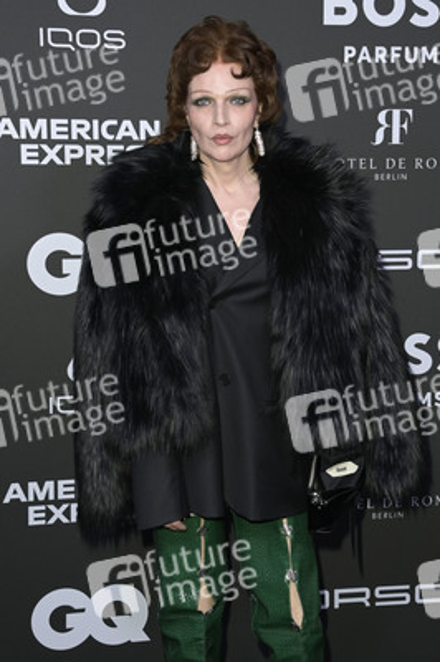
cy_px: 331
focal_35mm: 50
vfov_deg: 39.6
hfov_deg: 26.9
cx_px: 220
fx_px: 918
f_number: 5.6
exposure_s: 1/250
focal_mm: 50
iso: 1000
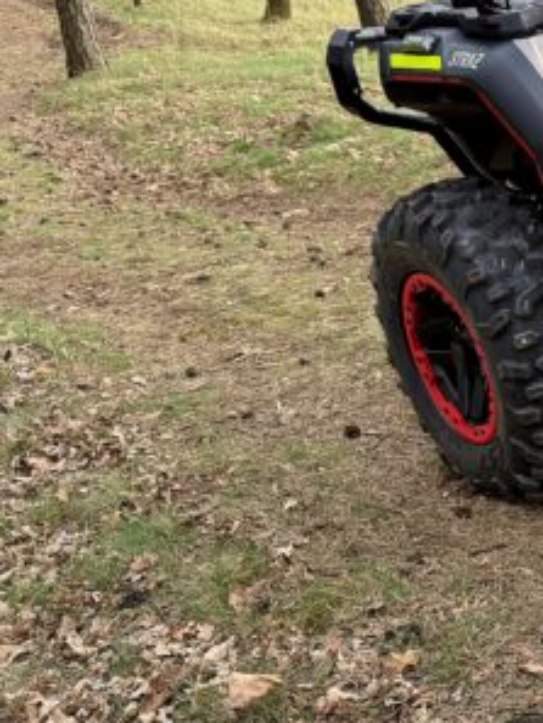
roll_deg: +1.0
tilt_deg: -16.5
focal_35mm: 62
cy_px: 275
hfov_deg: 19.4
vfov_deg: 31.1
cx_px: 899
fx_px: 1296
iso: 125
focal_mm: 6.76
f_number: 1.78
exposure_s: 1/243
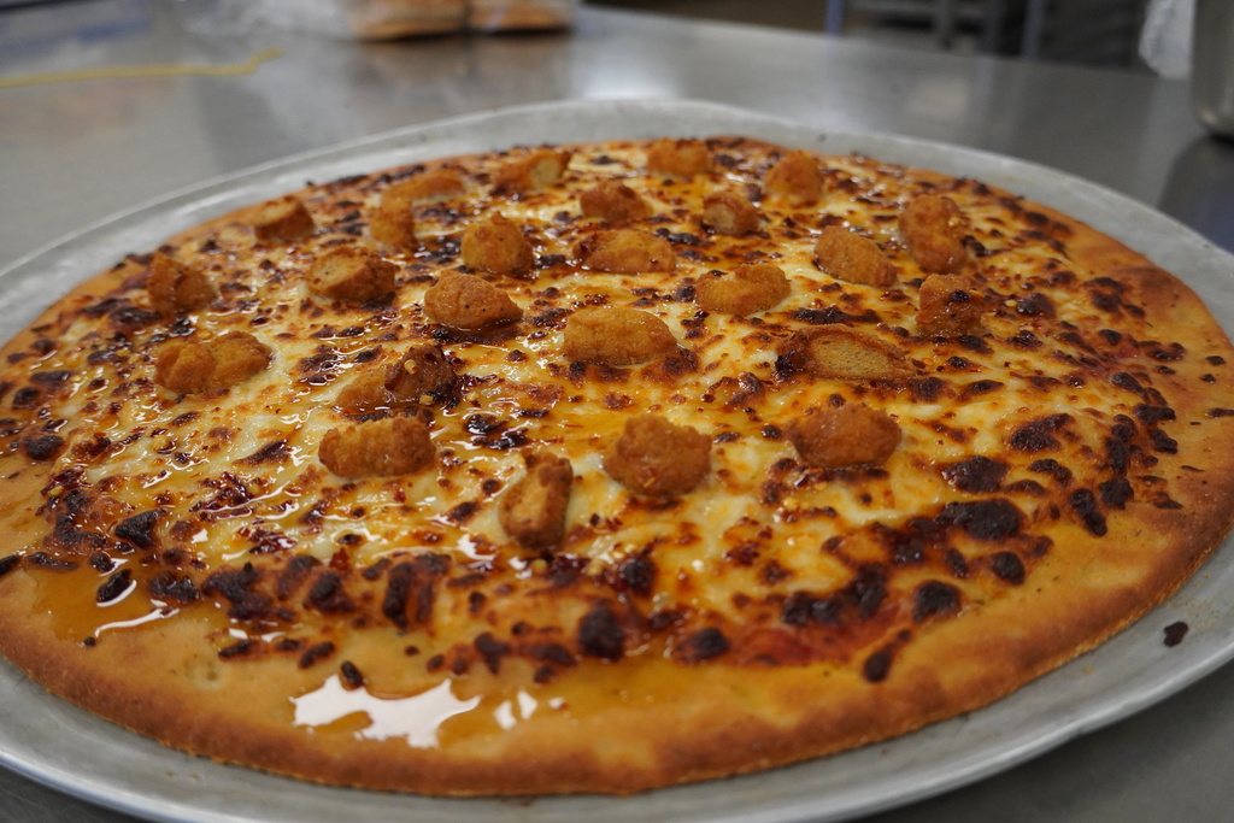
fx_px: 1131
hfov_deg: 57.2
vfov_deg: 40.0
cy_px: 412
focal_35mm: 33
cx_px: 617
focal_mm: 22
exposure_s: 1/160
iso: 1250
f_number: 4
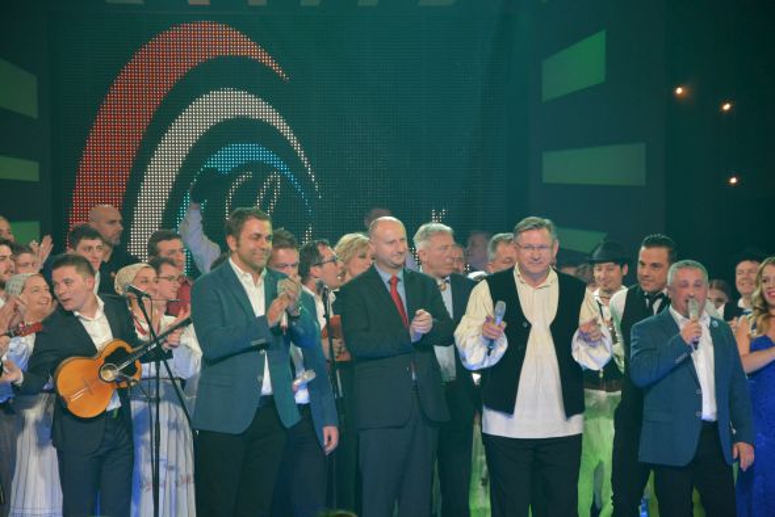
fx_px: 3392
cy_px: 258
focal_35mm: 158
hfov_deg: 13.0
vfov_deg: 8.7
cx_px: 388
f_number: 5.6
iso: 1600
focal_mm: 105
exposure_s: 1/100
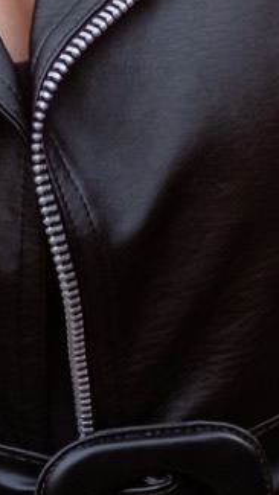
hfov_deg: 3.7
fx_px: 4324
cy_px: 195
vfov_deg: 6.6
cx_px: 43
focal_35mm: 329
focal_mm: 35
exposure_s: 1/250
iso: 400
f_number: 2
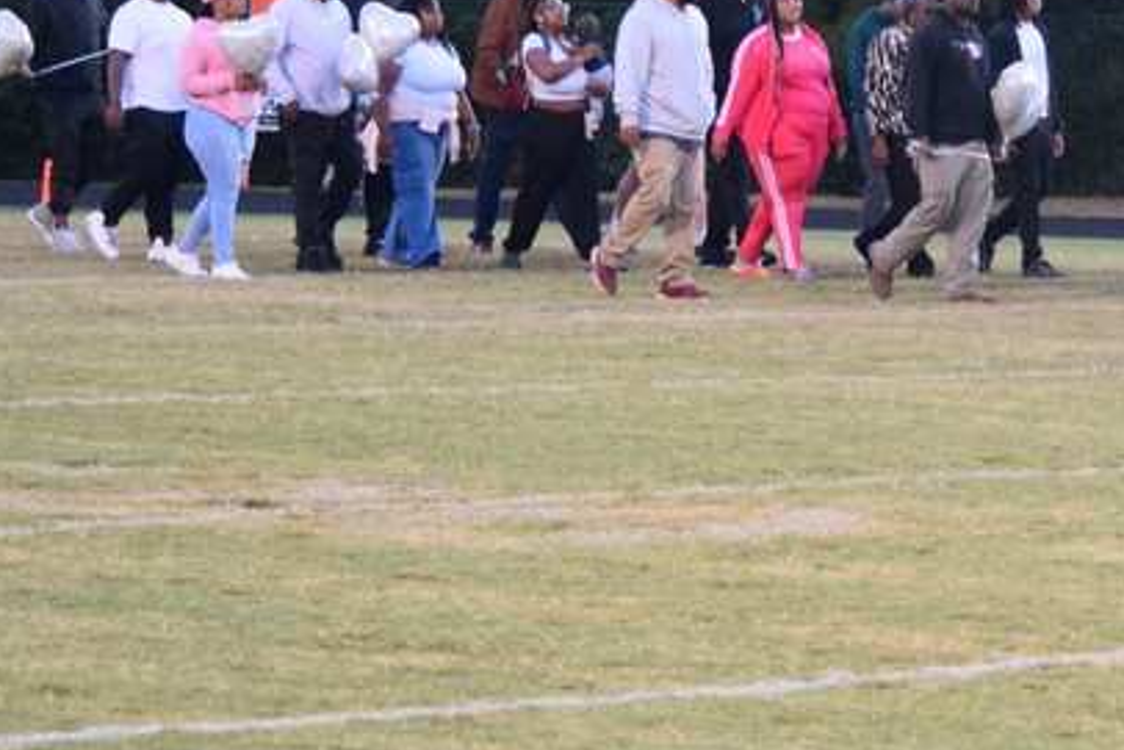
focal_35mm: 257
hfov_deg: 8.0
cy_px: -26
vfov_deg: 5.3
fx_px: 8027
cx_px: 1049
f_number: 4.5
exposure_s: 1/200
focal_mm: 68
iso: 3200
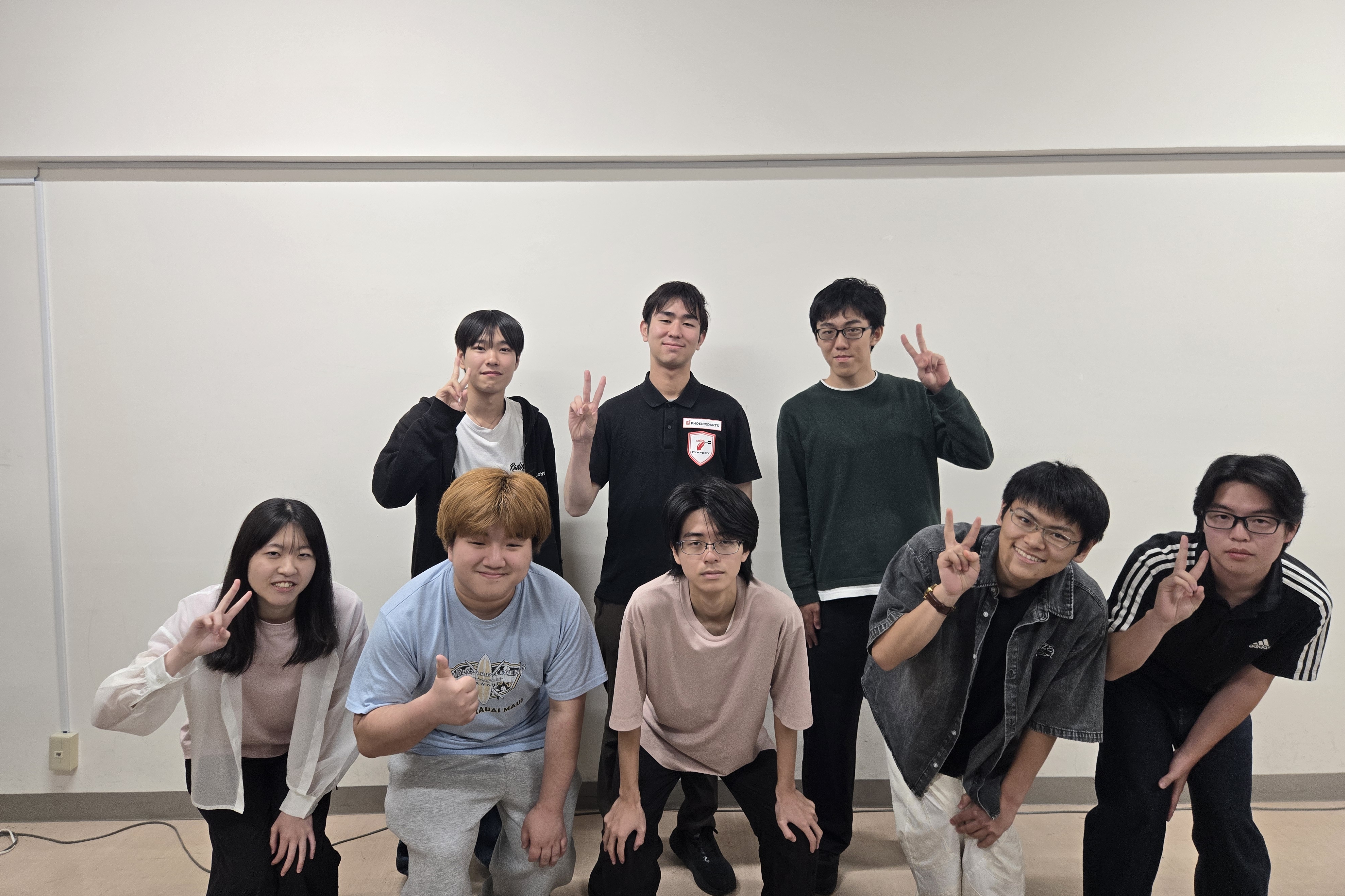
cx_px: 673
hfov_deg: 73.7
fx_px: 897
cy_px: 419
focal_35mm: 24
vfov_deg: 53.1
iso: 250
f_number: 1.8
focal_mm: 5.4
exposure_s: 1/120
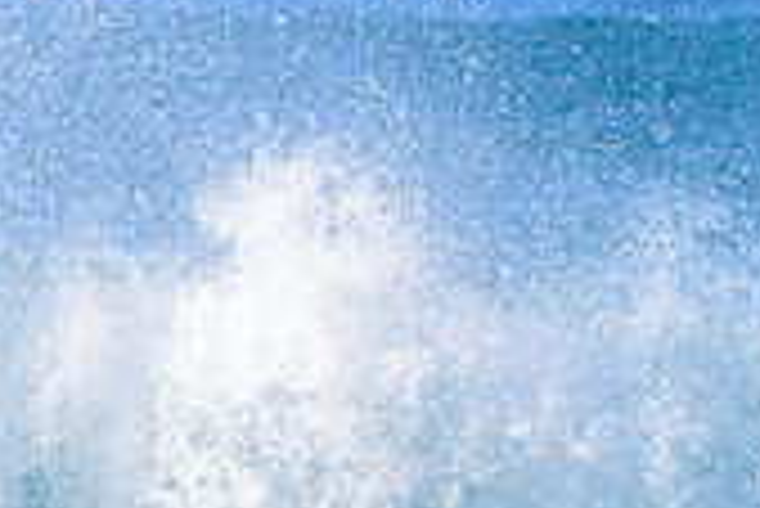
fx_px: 54322
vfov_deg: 0.5
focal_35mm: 2571
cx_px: 1115
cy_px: 802
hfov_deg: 0.8
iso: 450
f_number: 5.6
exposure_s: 1/2000
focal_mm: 500
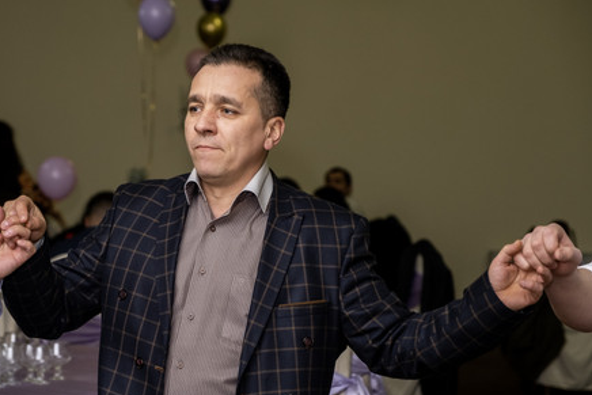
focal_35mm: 113
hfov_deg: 18.0
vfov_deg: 12.1
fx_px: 1859
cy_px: 225
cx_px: 164
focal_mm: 51.6
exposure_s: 1/160
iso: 1000
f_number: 2.8
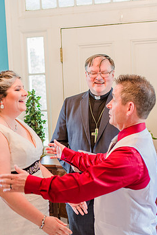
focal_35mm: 68
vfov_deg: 29.5
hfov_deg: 20.0
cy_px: 149
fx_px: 444
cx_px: 62
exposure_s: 1/100
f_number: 2.5
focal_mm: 35
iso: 640
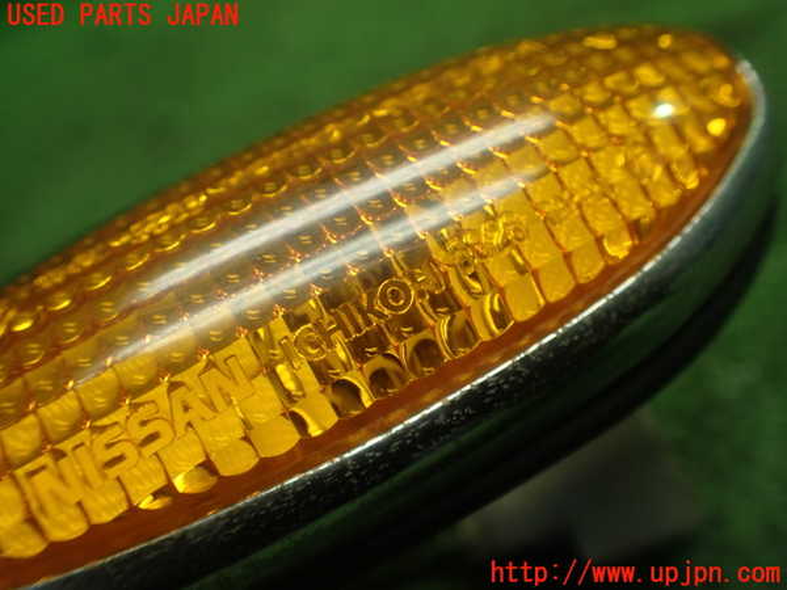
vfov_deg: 46.8
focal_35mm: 30
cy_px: 295
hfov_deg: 60.0
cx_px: 394
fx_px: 682
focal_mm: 5.4
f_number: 2.3
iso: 320
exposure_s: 1/125
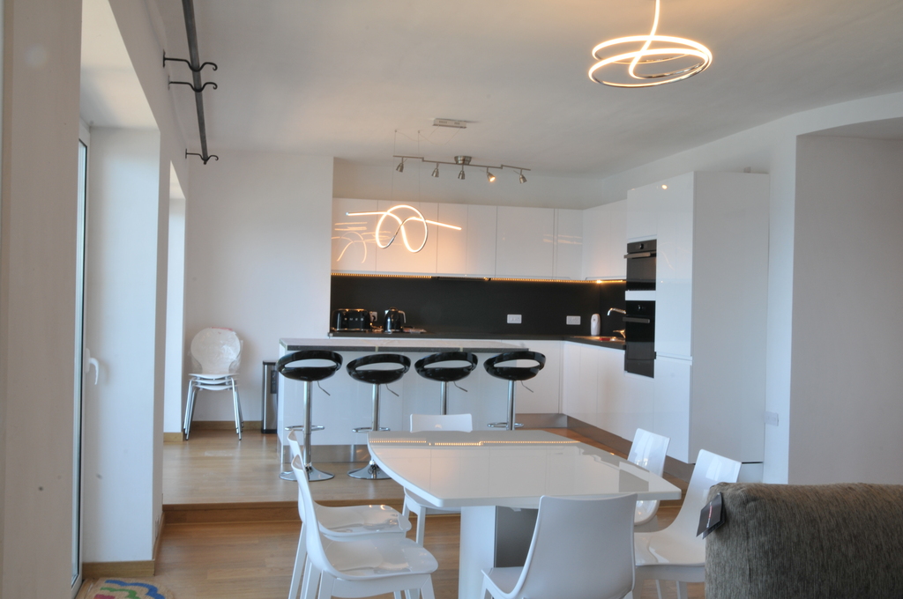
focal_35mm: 36
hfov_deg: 53.2
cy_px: 300
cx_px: 452
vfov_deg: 36.8
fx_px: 902
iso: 200
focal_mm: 24
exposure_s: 1/3
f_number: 22
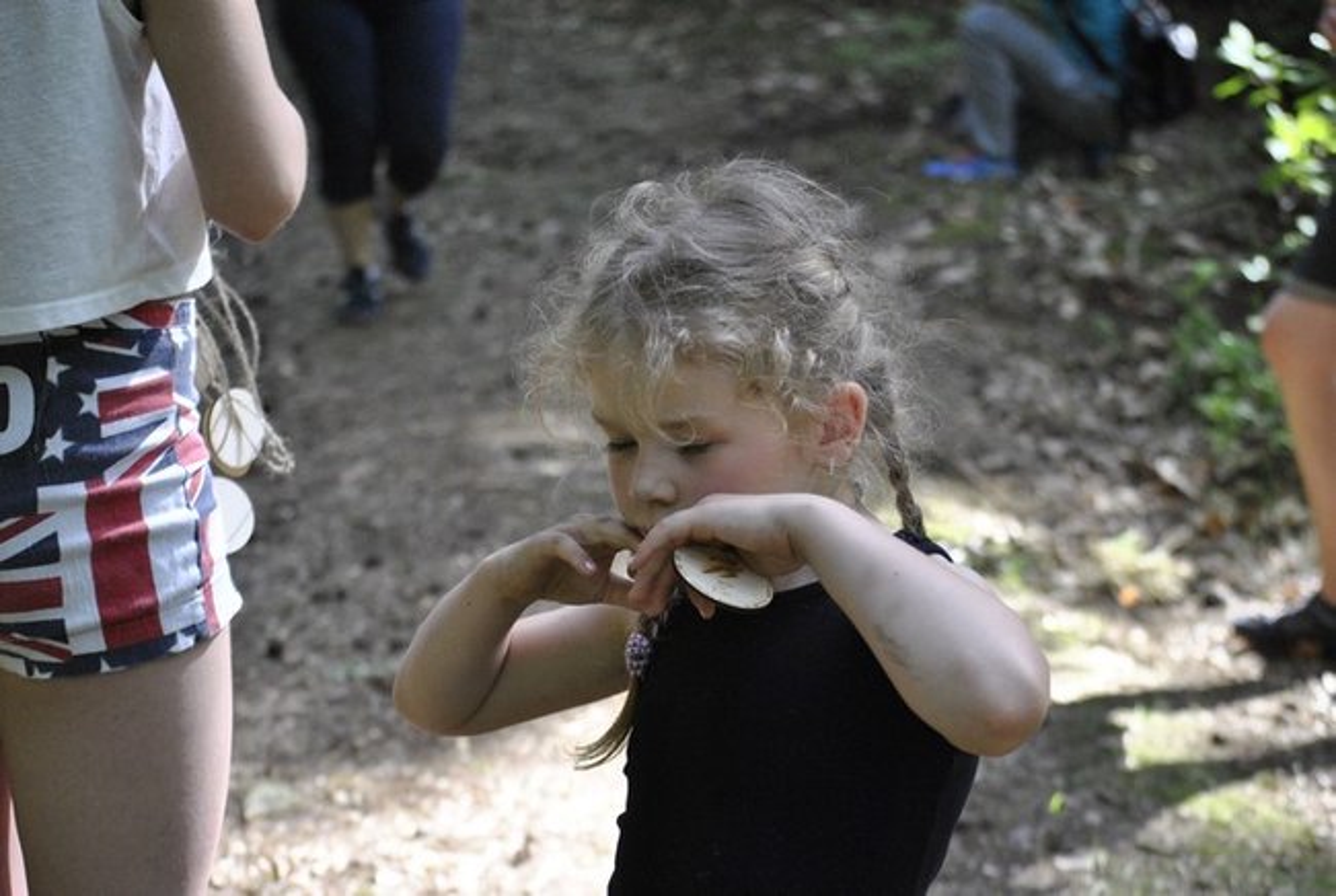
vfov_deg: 16.6
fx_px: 3067
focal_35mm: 82
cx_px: 668
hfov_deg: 24.6
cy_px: 448
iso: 800
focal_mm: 55
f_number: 4
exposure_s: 1/400
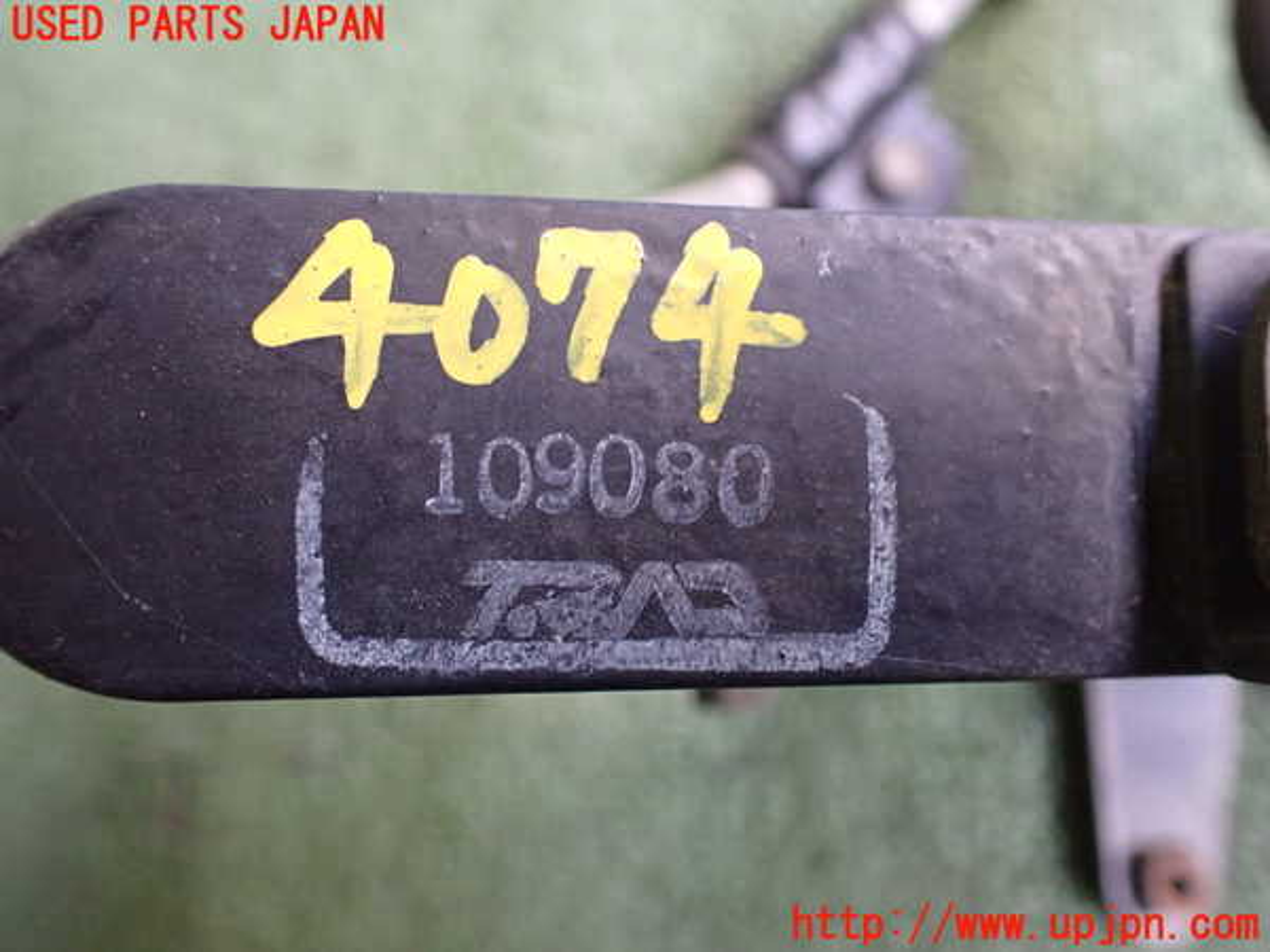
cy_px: 476
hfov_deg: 60.0
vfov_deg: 46.8
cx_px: 635
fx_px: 1101
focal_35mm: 30
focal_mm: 5.4
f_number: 2.3
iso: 800
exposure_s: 1/100
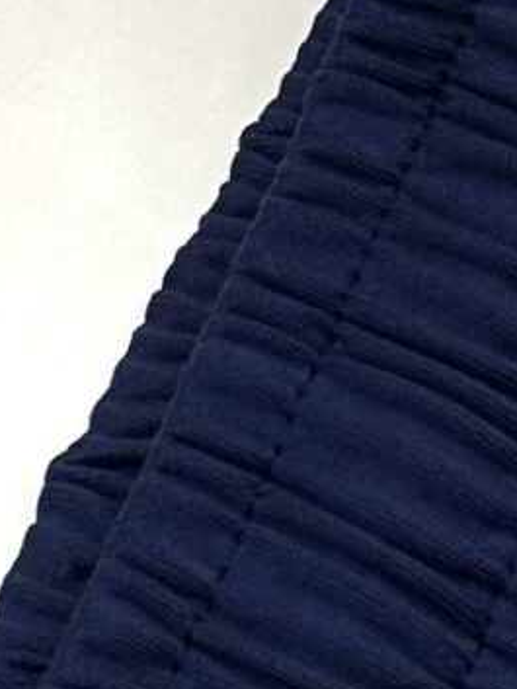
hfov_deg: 3.9
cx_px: -41
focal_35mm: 377
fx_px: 7503
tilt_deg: -69.4
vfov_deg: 5.0
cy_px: 1979
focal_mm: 5.96
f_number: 1.6
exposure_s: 1/285
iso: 32
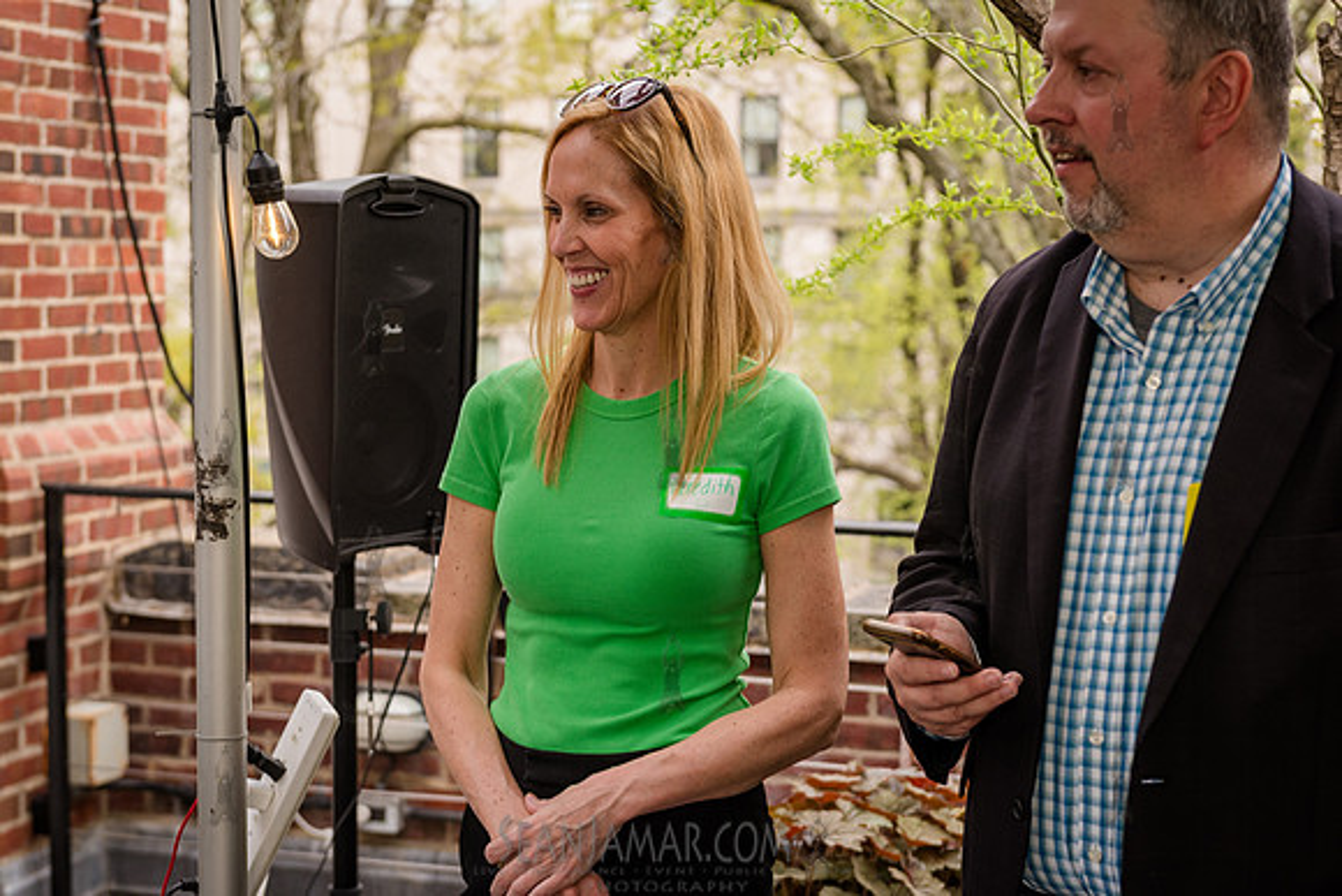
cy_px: 445
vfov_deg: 21.3
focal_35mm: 64
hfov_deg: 31.5
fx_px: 2376
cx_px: 634
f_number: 4
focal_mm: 58
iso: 640
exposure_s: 1/200
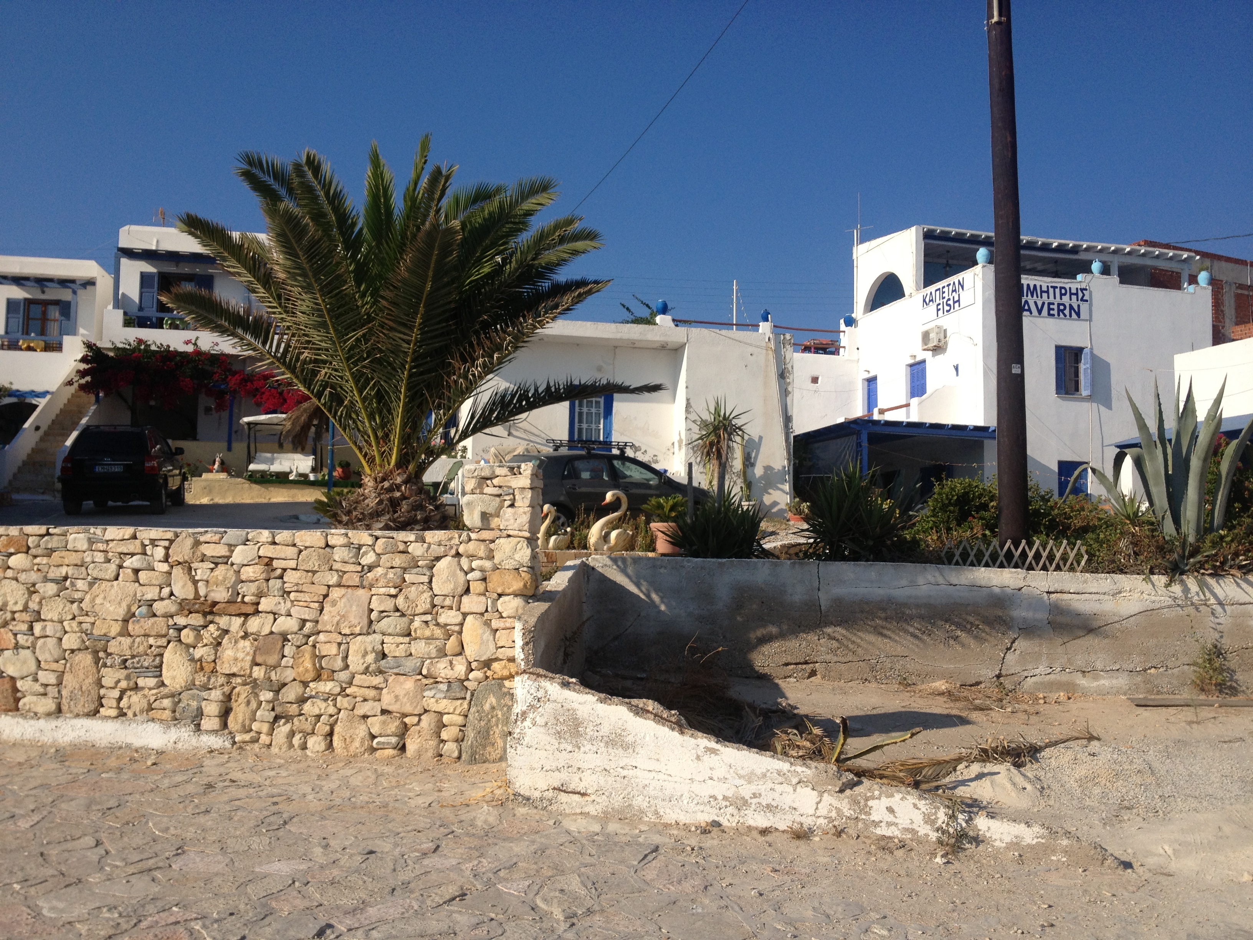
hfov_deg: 52.6
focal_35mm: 35
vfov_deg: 40.7
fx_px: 1267
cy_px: 470
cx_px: 626
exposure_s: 1/2513
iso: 50
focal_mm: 4.28
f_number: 2.4
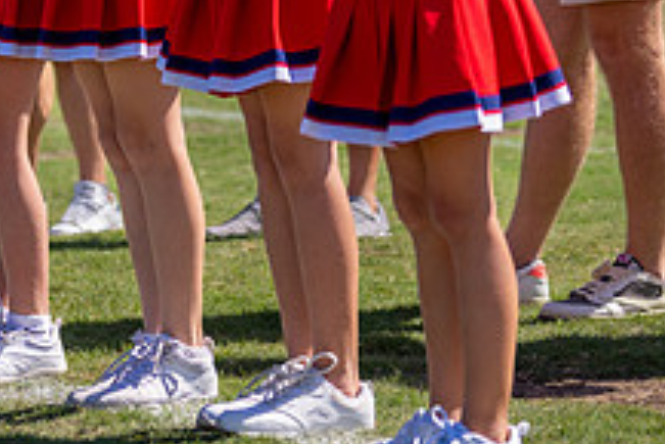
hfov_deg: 9.4
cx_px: -103
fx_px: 4011
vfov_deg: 6.3
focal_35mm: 217
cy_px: -161
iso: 100
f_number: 2.8
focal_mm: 70
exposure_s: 1/1250
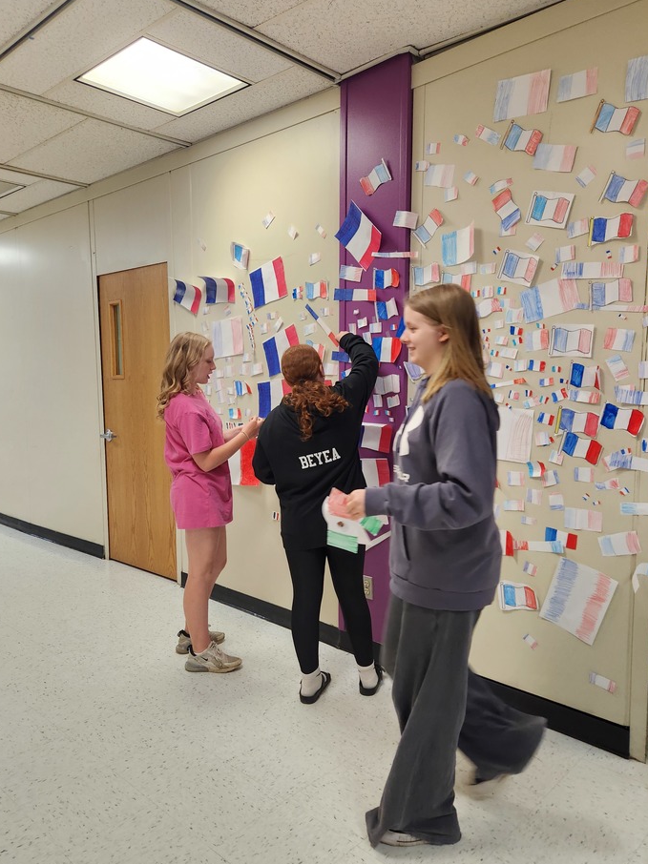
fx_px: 649
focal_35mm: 26
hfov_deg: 53.0
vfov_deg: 67.3
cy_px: 451
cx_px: 323
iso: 200
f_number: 1.8
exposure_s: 1/120
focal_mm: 5.4
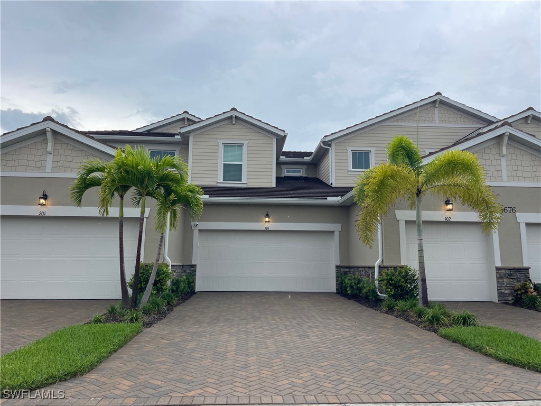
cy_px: 203
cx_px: 270
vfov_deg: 54.9
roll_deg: -0.5
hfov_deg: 69.4
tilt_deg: +8.7
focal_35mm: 25
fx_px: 391
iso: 50
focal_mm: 5.1
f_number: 1.6
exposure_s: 1/1339
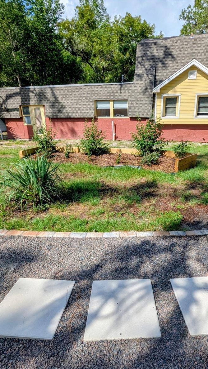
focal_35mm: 19
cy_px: 184
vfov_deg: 89.6
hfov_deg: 57.8
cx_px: 127
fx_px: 186
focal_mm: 1.95
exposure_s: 1/1996
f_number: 2.2
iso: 50
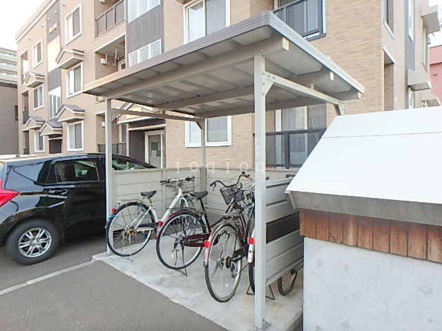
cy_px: 166
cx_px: 221
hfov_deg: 79.0
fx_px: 268
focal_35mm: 21
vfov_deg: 63.4
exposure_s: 1/40
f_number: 3.5
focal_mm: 3.7
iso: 200
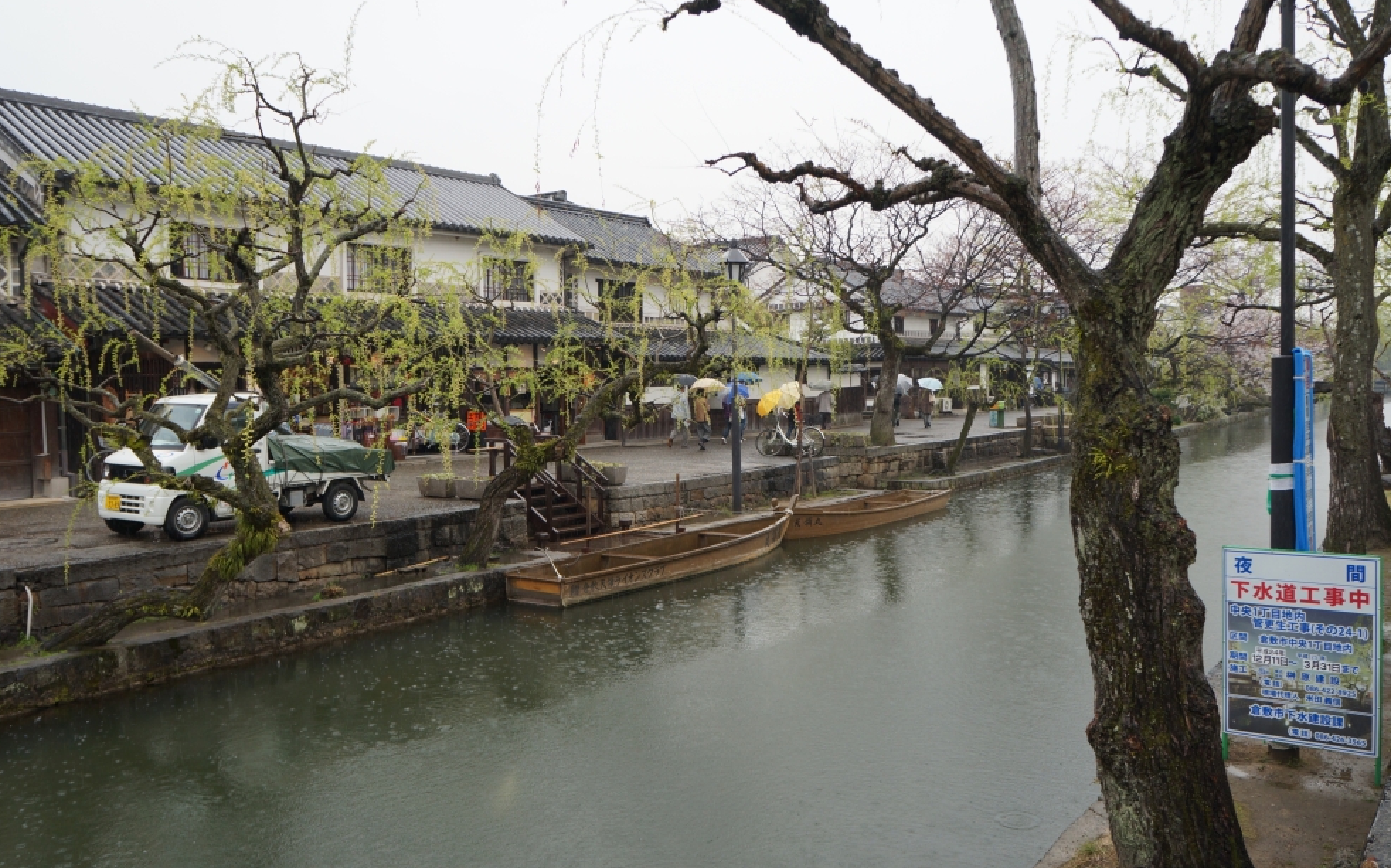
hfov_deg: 66.5
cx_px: 701
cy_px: 432
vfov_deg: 44.5
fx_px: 1061
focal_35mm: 28
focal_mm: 18
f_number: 5
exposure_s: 1/250
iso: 200
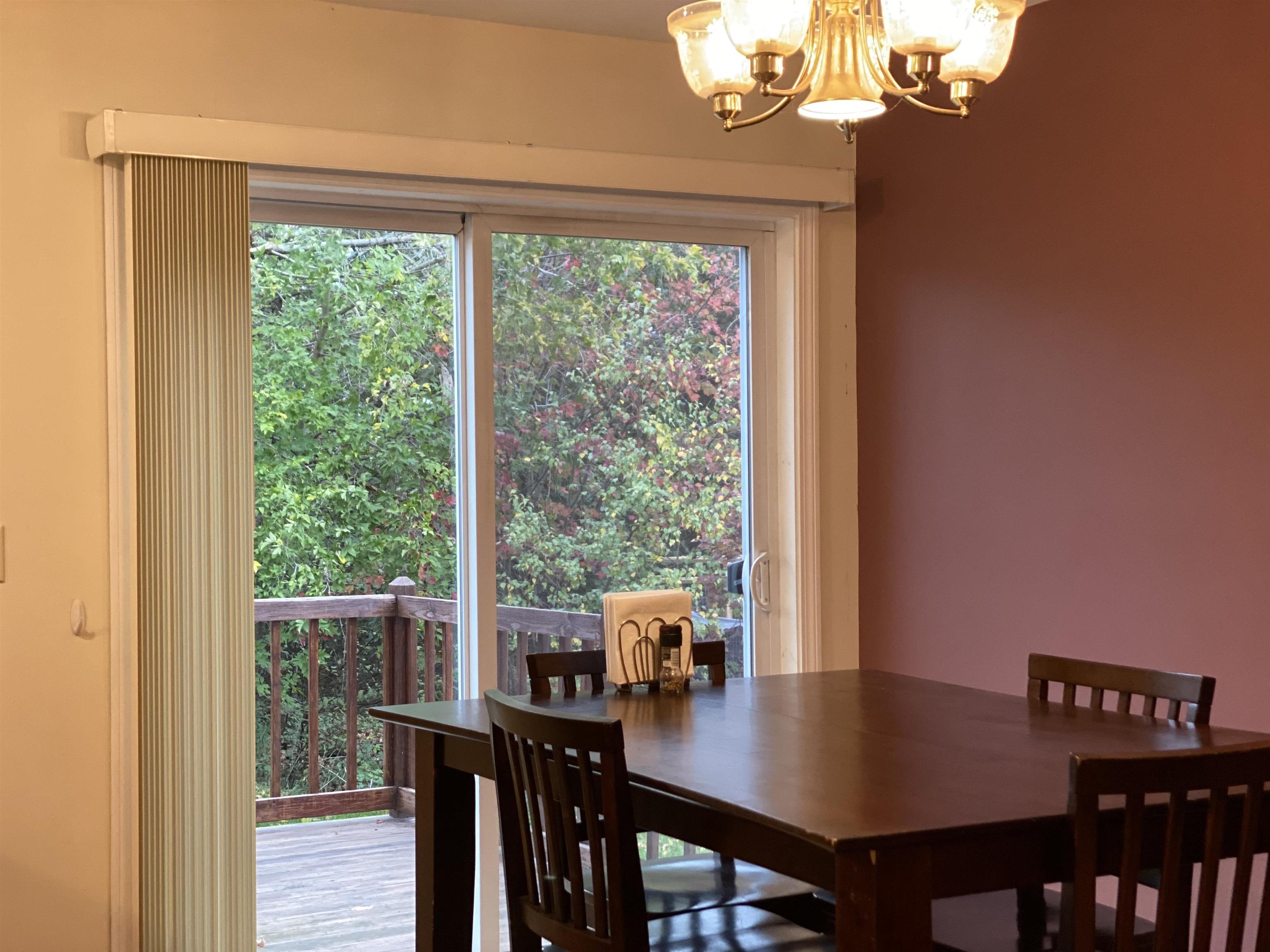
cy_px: 476
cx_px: 635
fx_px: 1908
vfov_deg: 28.0
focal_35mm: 52
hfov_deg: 36.8
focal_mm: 6
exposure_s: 1/40
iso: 200
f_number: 2
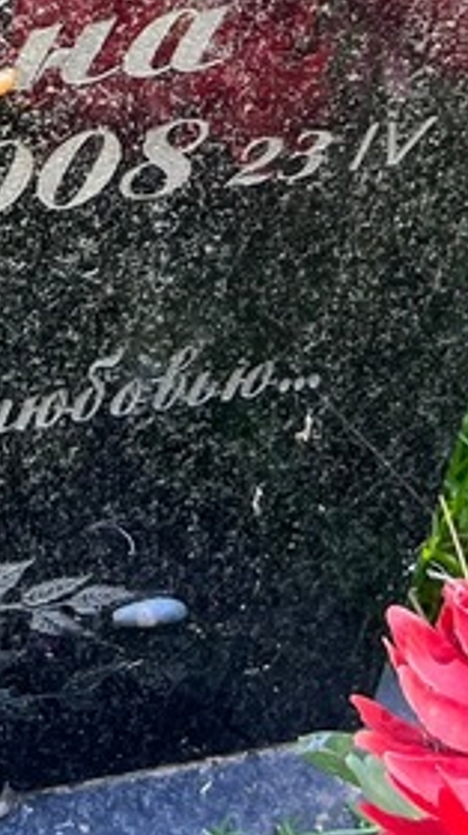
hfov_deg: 14.0
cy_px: -12
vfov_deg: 24.9
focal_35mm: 81
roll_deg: +1.7
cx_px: -209
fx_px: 1791
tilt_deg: -31.6
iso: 125
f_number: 1.5
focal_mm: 5.7
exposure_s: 1/121
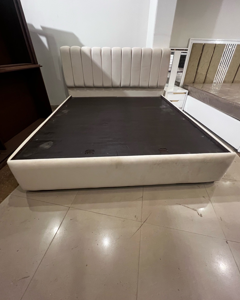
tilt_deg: -31.7
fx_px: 124
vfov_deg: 100.4
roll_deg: -1.2
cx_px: 122
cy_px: 136
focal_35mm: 14
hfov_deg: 88.0
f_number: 1.8
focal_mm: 1.57
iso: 320
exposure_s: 1/50
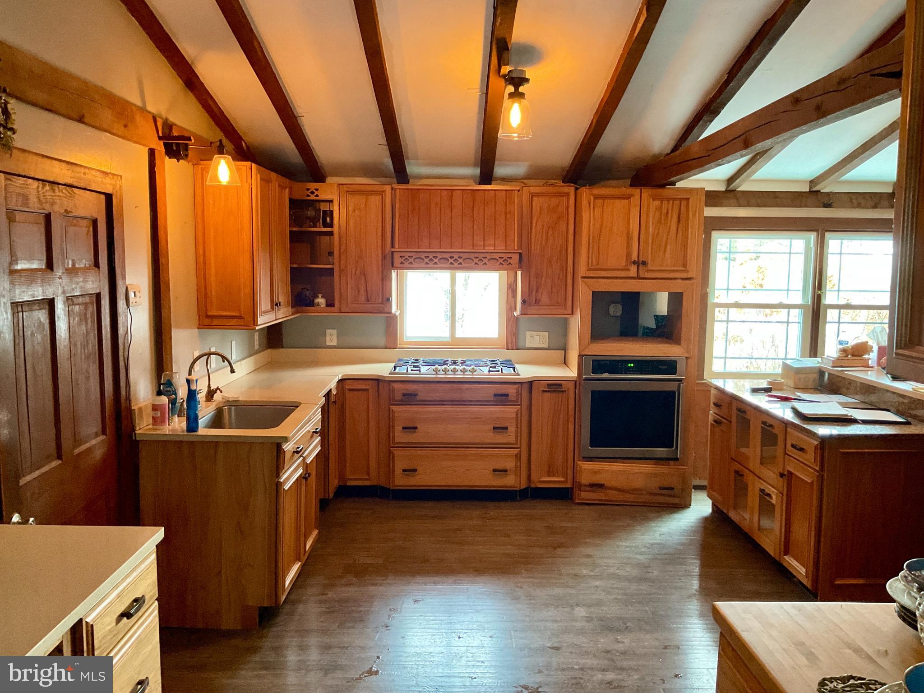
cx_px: 462
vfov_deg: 48.2
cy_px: 346
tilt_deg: -6.3
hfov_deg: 61.7
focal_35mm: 29
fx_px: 774
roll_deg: -1.0
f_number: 1.8
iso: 250
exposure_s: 1/60
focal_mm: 3
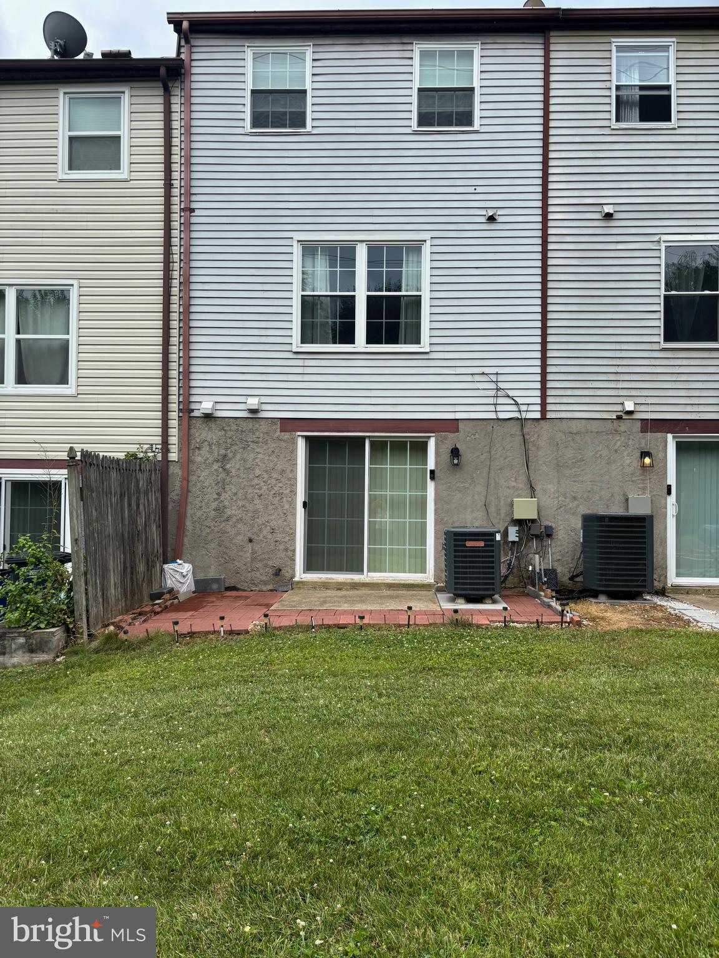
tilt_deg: +1.2
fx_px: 720
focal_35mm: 26
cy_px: 479
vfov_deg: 67.3
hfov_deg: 53.1
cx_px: 360
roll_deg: -1.4
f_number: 1.6
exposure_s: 1/918
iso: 50
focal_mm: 5.96
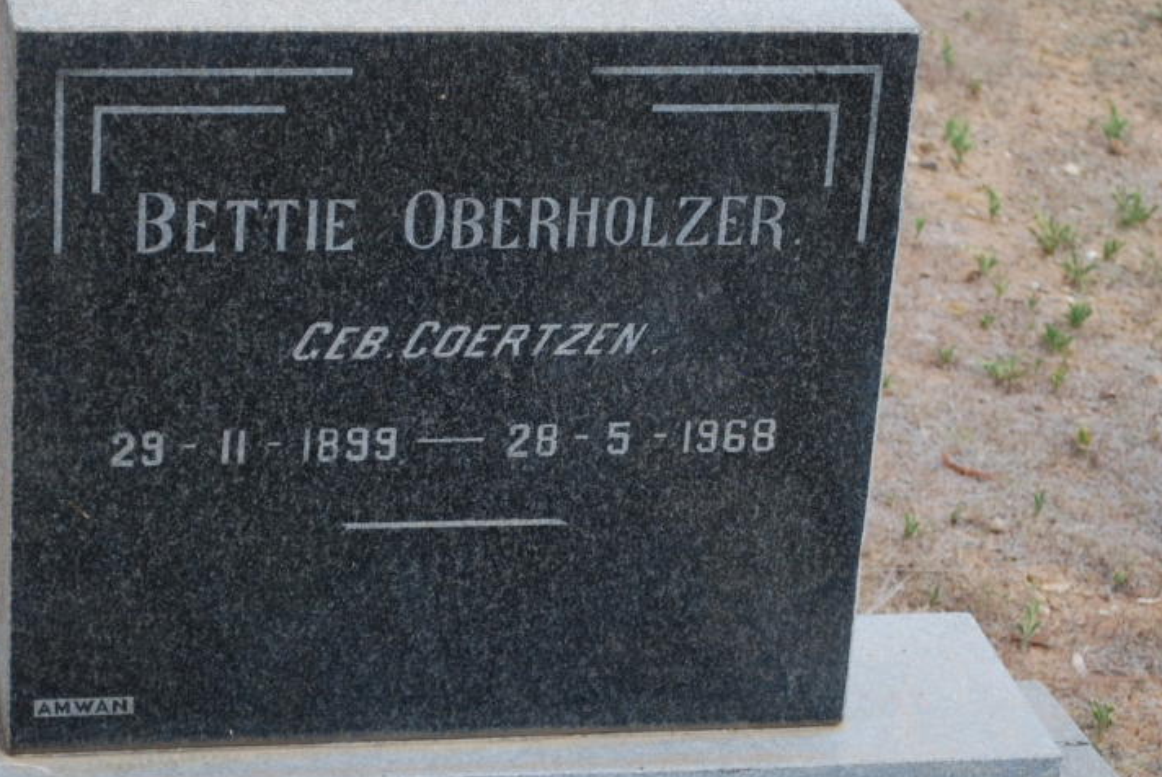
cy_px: 425
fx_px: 3835
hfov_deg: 17.2
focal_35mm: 119
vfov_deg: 11.6
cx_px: 486
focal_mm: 55
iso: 200
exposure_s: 1/100
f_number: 5.6
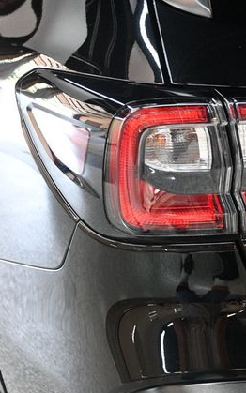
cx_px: 258
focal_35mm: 70
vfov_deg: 29.4
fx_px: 751
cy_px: 198
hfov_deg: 18.1
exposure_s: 1/100
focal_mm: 30
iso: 3200
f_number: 4
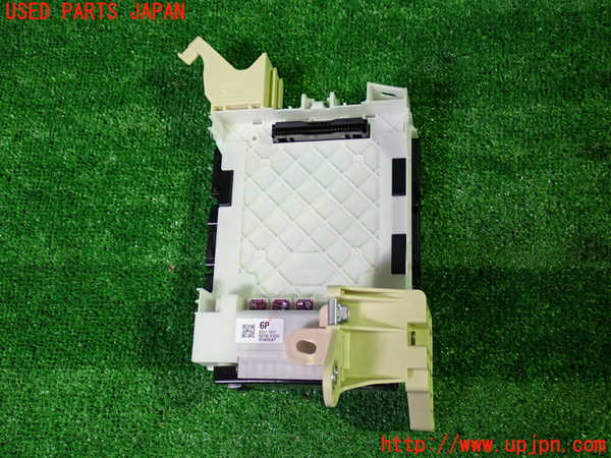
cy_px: 229
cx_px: 306
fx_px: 724
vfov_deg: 35.1
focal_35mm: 41
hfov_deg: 45.8
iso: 500
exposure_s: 1/40
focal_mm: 7.31
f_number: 2.8
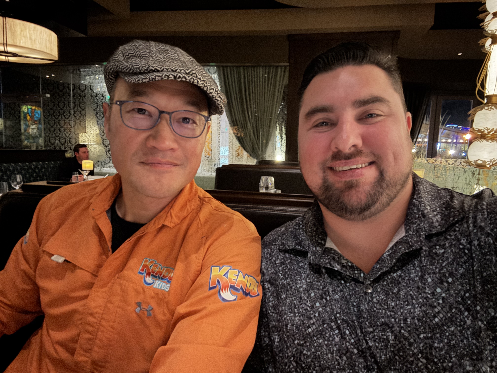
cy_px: 186
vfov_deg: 58.9
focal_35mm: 23
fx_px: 330
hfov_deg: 73.9
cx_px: 248
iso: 800
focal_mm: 2.69
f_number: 1.9
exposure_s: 1/8
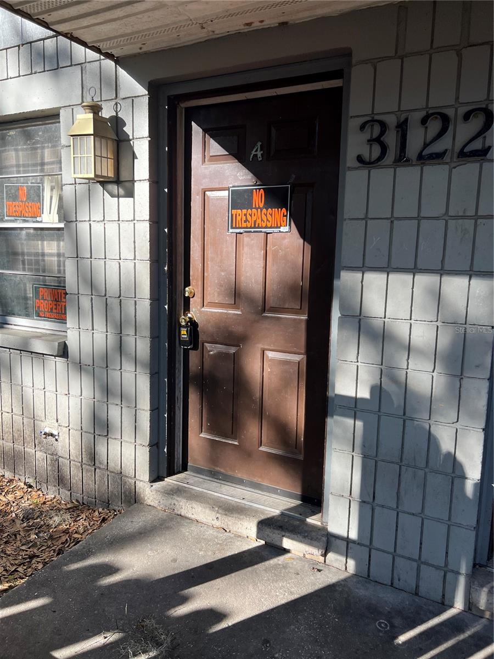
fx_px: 495
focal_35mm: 26
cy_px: 330
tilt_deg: -7.8
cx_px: 247
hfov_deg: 53.1
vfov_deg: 67.3
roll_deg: -1.3
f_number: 1.5
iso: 50
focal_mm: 5.7
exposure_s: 1/687
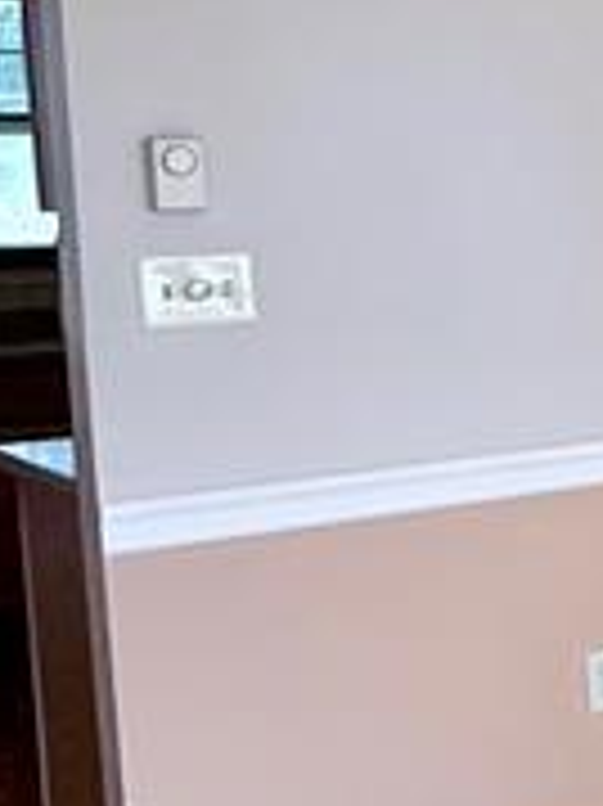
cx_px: 1346
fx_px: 1860
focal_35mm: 80
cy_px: 351
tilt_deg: -5.8
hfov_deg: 14.1
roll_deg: -0.1
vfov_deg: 24.4
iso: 125
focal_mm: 2.22
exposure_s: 1/99
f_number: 2.2
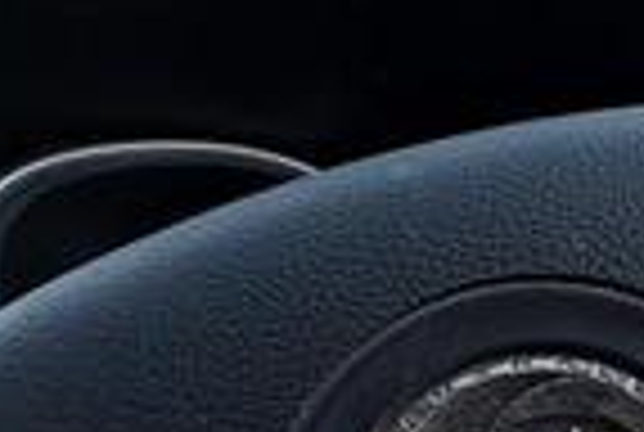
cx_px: 676
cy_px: 706
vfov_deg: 13.9
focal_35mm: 91
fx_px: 1631
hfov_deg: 21.4
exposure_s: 1/512
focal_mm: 2.22
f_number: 2.2
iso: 64
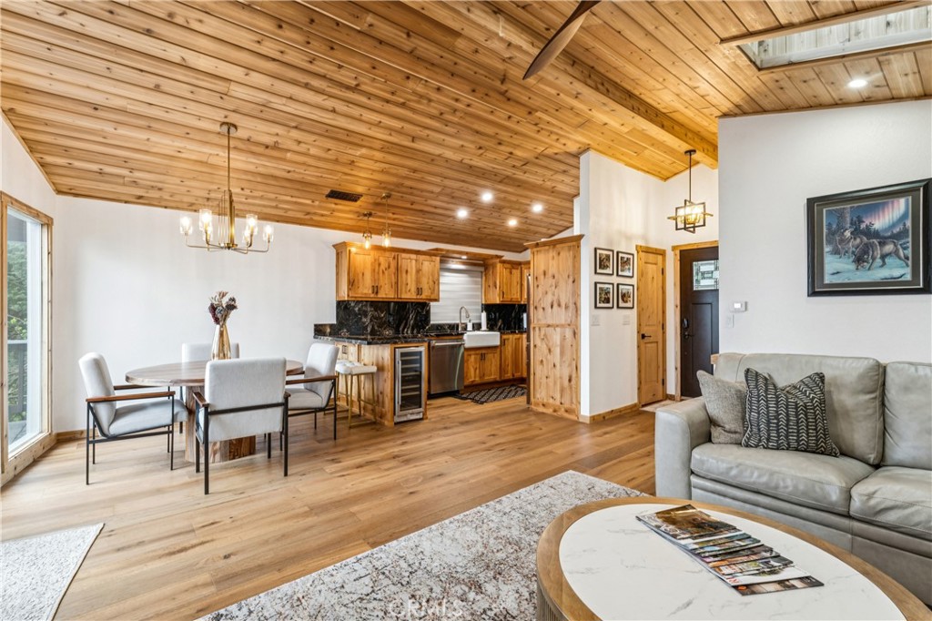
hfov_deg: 95.3
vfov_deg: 72.4
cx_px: 466
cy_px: 310
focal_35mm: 16
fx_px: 424
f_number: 13
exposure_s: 1/1.67
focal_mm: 16.4
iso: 100
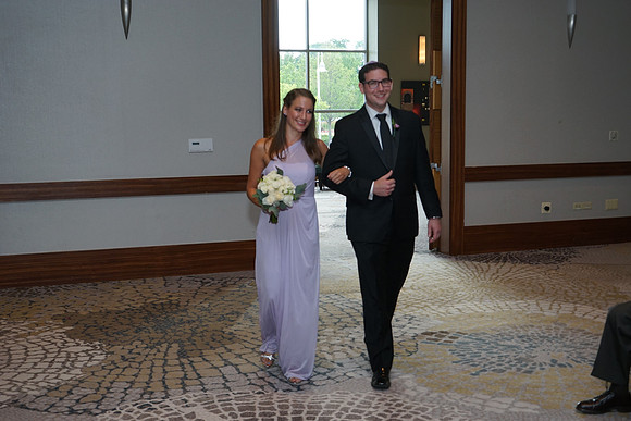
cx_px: 316
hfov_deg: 44.5
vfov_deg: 30.5
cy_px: 210
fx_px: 771
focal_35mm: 44
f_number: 5.6
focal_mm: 44
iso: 640
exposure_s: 1/160
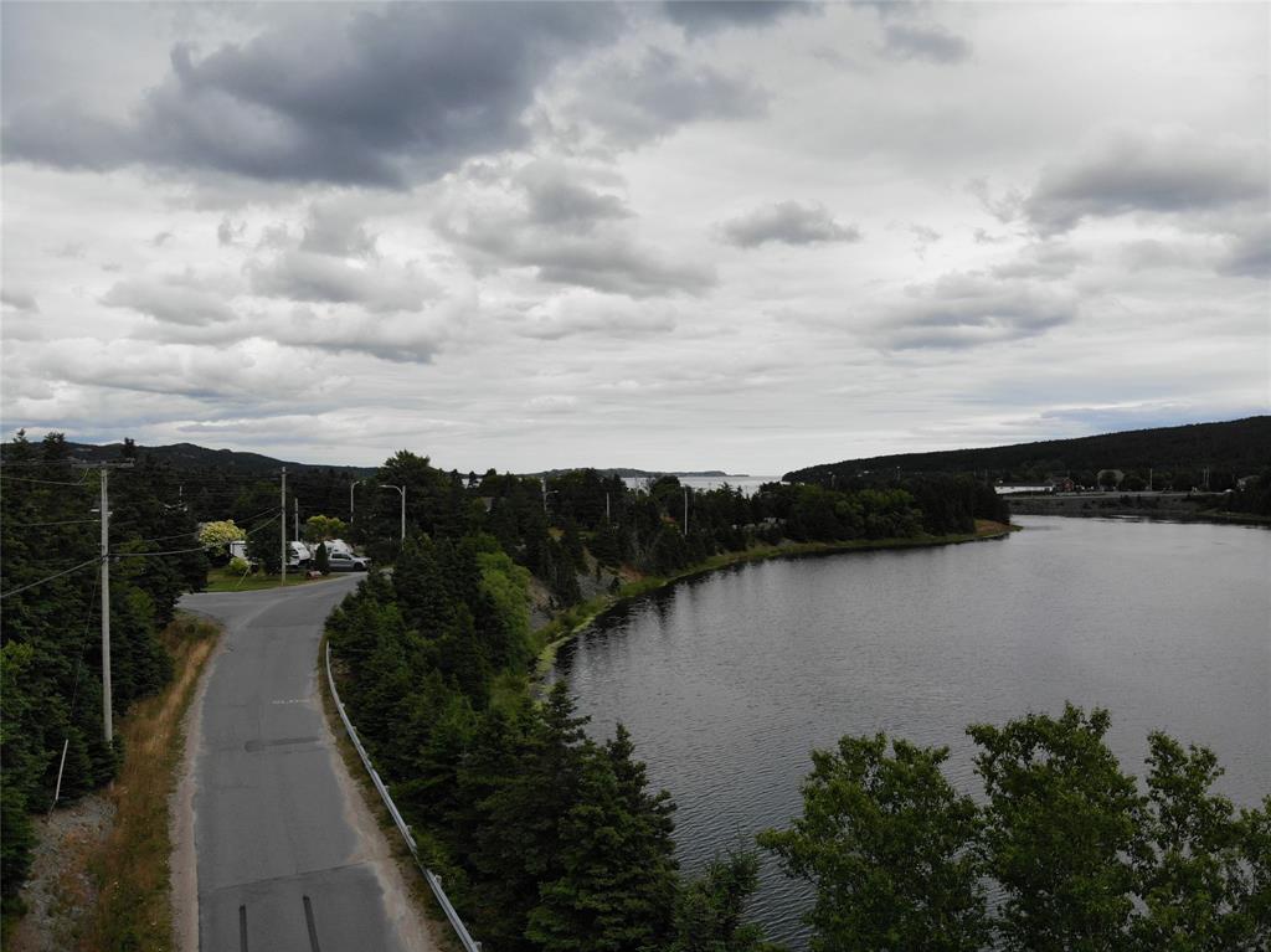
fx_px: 881
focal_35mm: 24
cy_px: 476
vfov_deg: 56.8
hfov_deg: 71.6
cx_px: 636
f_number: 2.8
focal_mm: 4.5
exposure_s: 1/1081
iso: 100
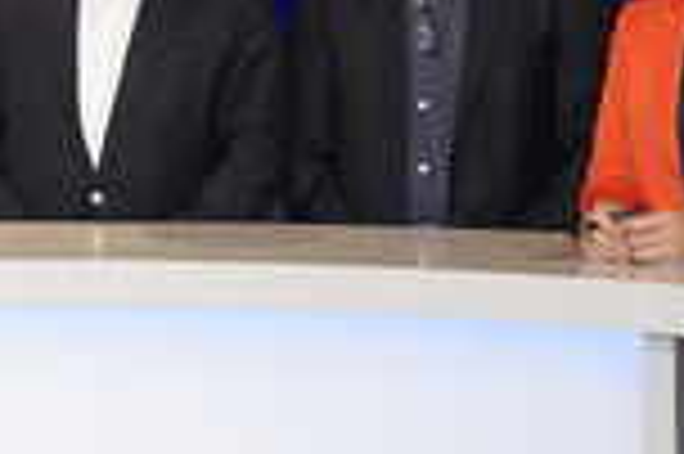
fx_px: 1860
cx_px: -79
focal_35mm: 98
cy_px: 238
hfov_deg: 19.9
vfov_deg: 13.9
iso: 2000
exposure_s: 1/160
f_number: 5.6
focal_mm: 33
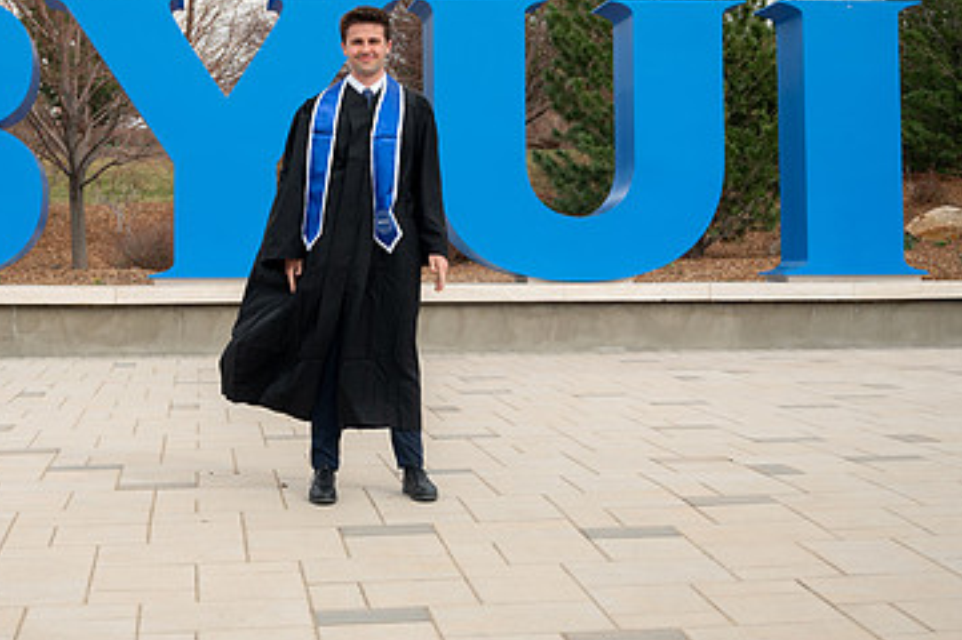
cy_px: 173
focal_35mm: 66
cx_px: 370
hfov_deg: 30.4
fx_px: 1762
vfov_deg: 20.4
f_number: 4
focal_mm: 40
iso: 250
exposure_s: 1/1000
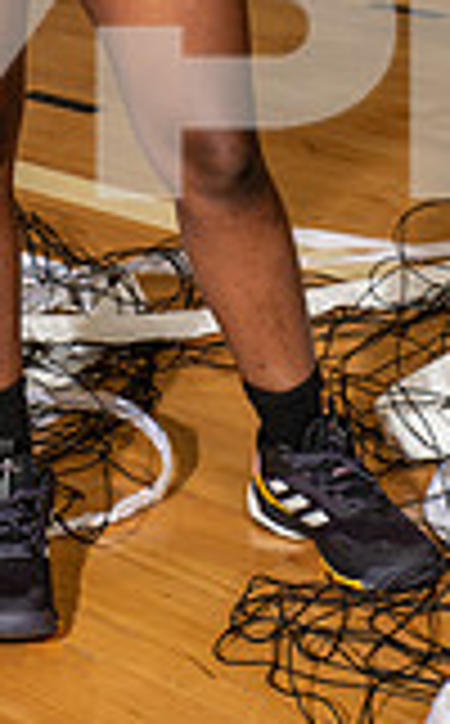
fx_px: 2700
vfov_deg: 14.5
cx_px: 54
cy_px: -252
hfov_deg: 9.5
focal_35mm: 137
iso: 320
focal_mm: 48
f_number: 7.1
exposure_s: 1/250
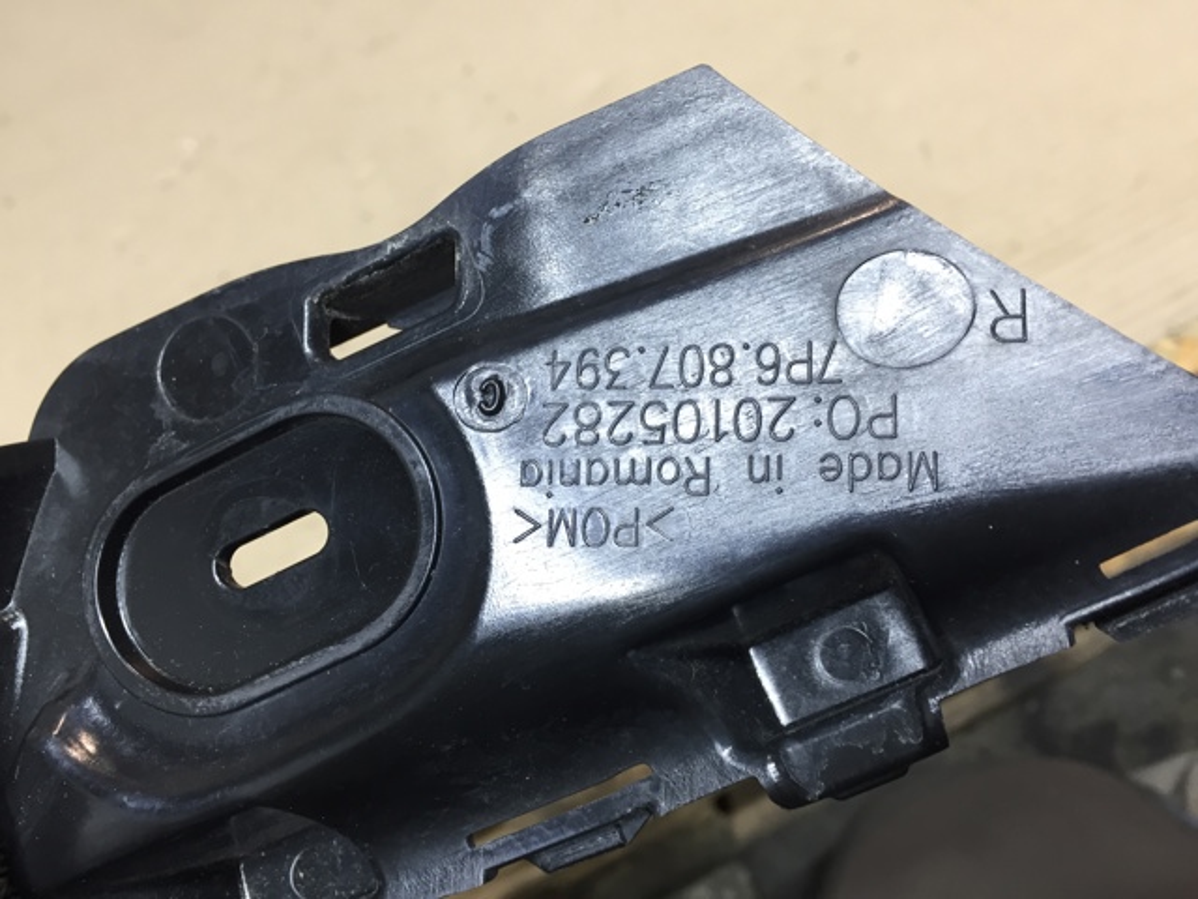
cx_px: 599
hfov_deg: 61.7
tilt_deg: -55.3
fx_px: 1004
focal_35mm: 29
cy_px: 450
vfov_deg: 48.2
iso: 80
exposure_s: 1/33
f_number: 2.2
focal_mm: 4.15
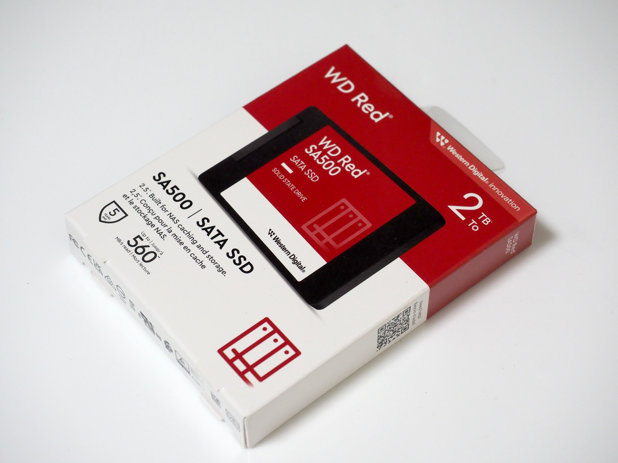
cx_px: 309
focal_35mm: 80
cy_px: 232
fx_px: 1428
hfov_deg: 24.4
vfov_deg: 18.4
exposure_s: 1/100
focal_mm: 40
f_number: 4.5
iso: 1000
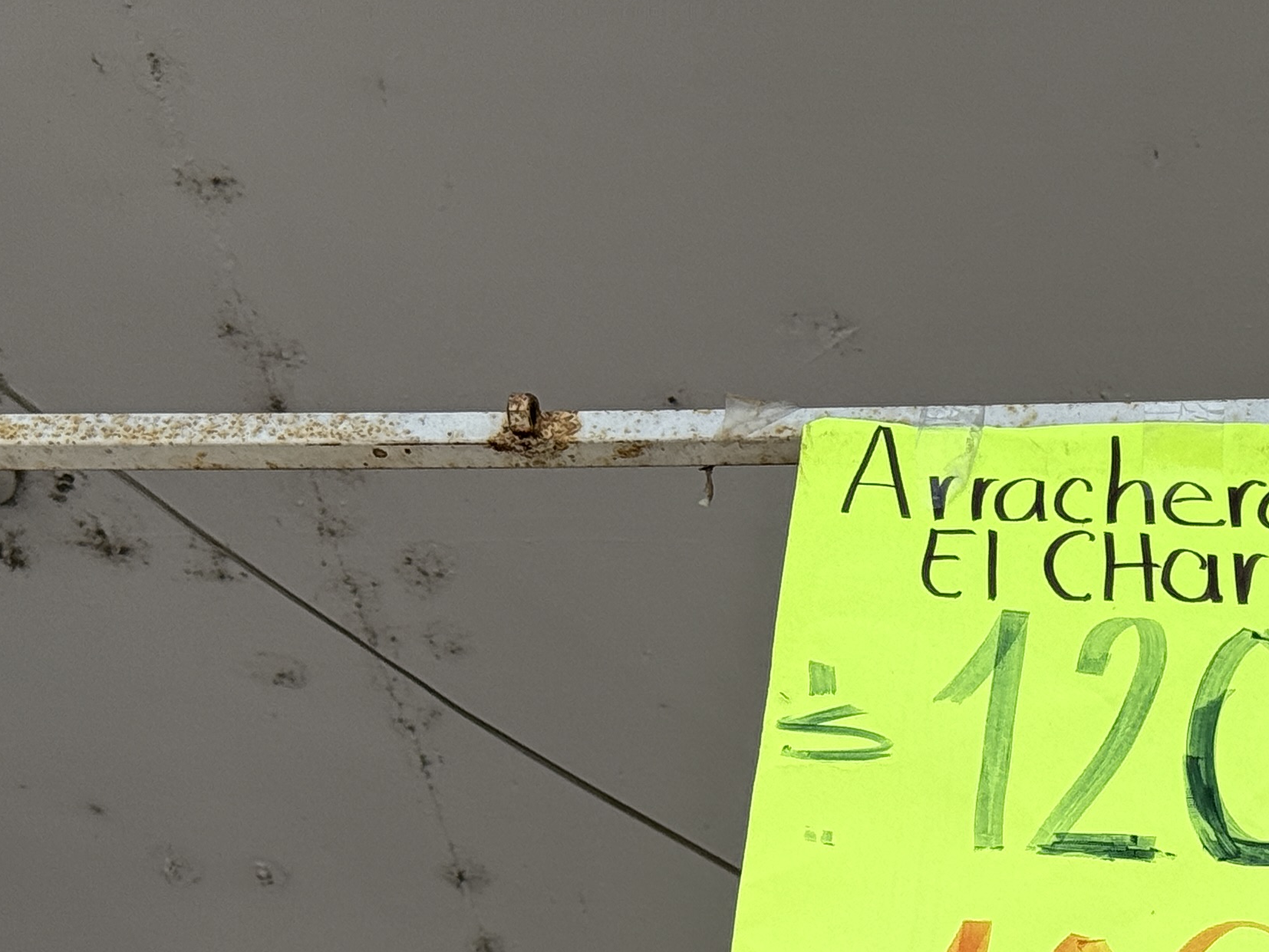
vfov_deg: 12.4
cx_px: 1466
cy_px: 1155
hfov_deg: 16.2
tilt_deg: +33.7
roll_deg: -2.0
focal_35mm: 117
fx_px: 4290
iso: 64
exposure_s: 1/4098
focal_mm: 6.76
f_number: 1.78
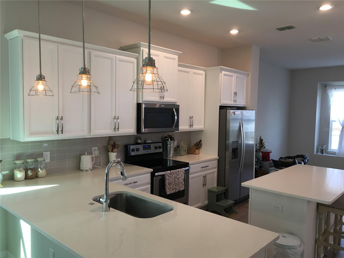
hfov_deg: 61.7
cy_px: 129
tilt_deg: -4.7
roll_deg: -0.2
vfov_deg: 48.2
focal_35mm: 29
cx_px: 172
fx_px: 288
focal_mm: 4.15
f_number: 2.2
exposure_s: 1/30
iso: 25
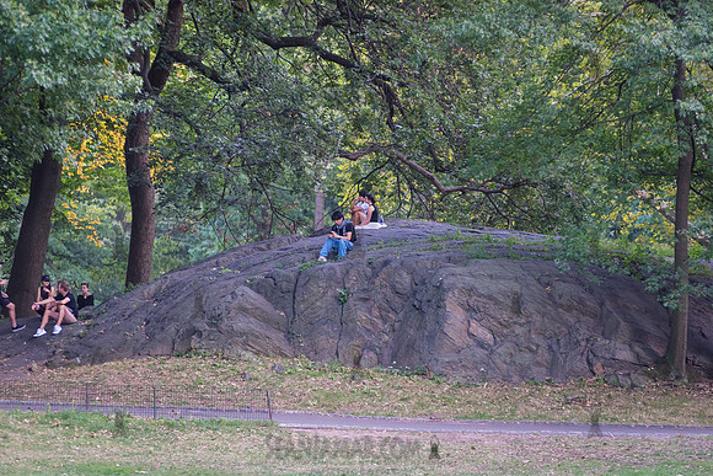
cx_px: 356
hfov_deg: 10.2
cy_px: 238
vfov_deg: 6.8
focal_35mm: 202
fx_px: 3996
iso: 2000
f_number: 3.5
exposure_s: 1/200
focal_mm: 200
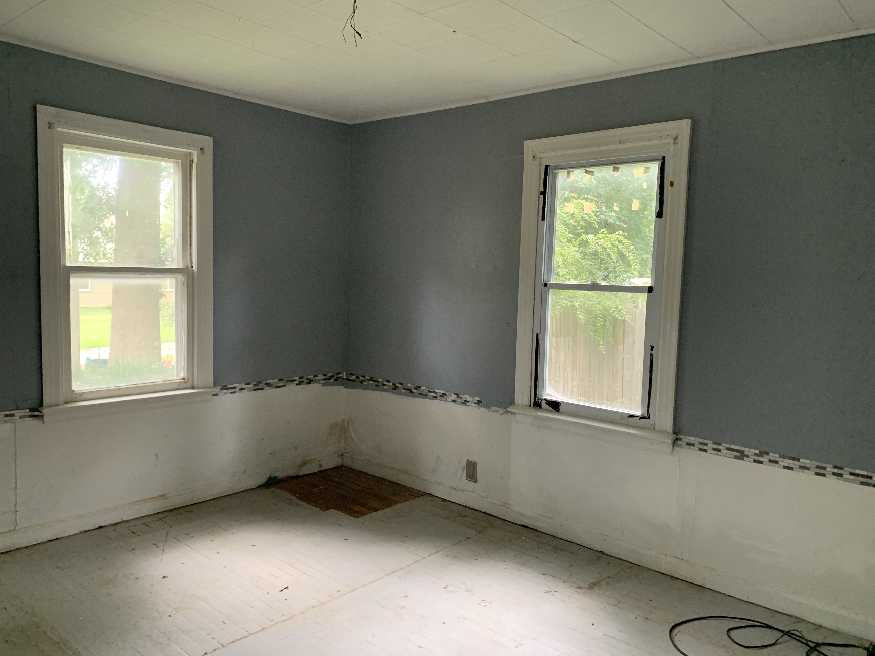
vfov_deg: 53.1
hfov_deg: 67.3
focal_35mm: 26
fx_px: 657
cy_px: 328
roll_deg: -1.9
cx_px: 438
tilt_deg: -4.5
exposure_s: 1/60
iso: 250
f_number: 1.8
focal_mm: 4.25
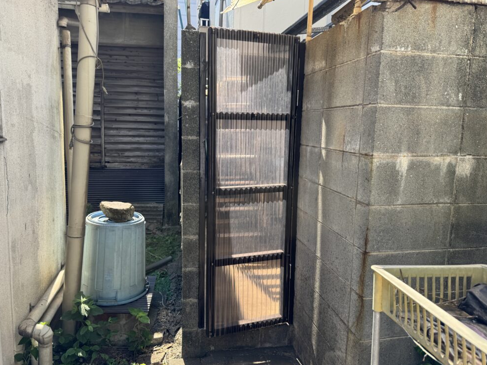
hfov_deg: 69.4
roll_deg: -0.9
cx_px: 244
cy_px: 179
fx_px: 352
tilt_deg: -6.8
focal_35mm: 25
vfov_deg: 54.9
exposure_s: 1/773
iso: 80
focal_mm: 6.76
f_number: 1.78
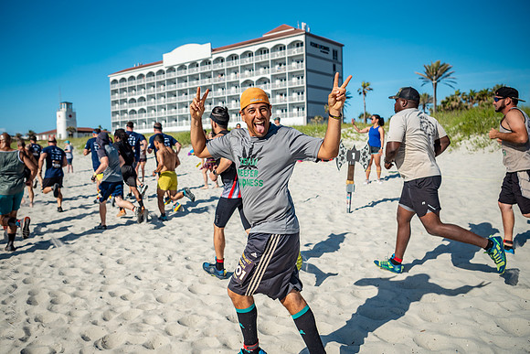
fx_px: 450
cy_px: 158
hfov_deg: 61.0
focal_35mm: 31
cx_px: 250
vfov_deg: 42.9
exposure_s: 1/4000
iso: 320
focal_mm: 27
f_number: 2.8
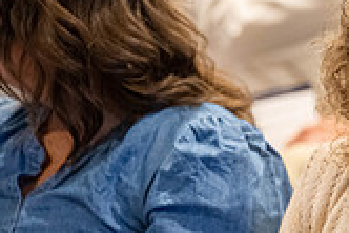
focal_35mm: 359
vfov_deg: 3.8
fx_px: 3483
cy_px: 127
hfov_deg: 5.7
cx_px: 412
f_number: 2.8
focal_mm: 103
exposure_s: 1/250
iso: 4000
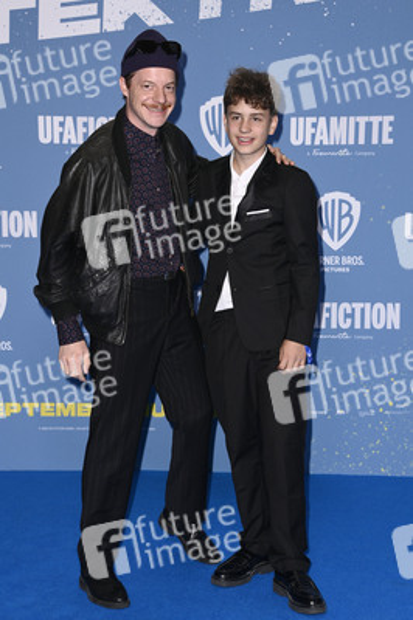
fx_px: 1241
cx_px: 206
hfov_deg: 18.9
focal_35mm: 72
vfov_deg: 28.1
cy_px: 310
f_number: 6.3
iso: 1000
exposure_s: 1/250
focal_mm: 72
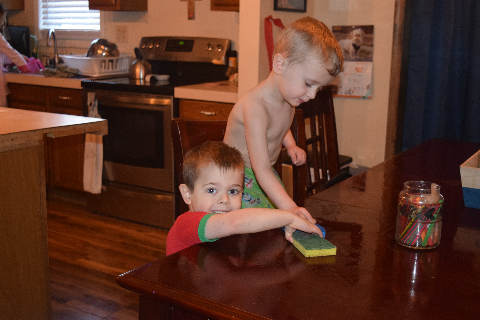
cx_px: 240
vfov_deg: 29.0
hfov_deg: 42.3
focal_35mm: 46
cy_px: 160
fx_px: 620
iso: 3200
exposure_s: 1/60
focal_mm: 31
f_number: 4.2
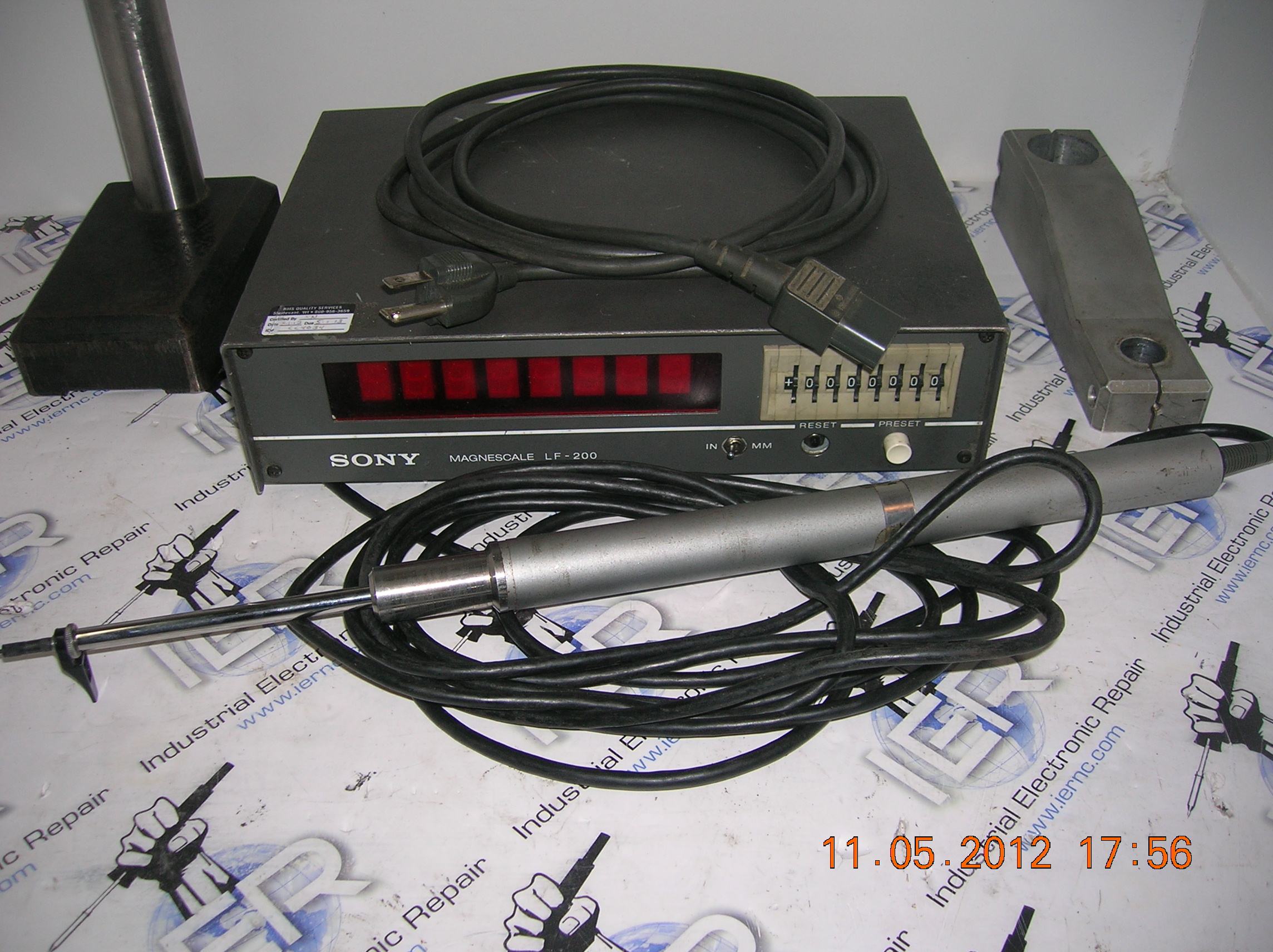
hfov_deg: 54.0
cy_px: 476
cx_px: 636
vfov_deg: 41.7
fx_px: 1249
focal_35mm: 34
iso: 50
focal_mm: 5.7
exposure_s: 1/60.1
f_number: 2.9
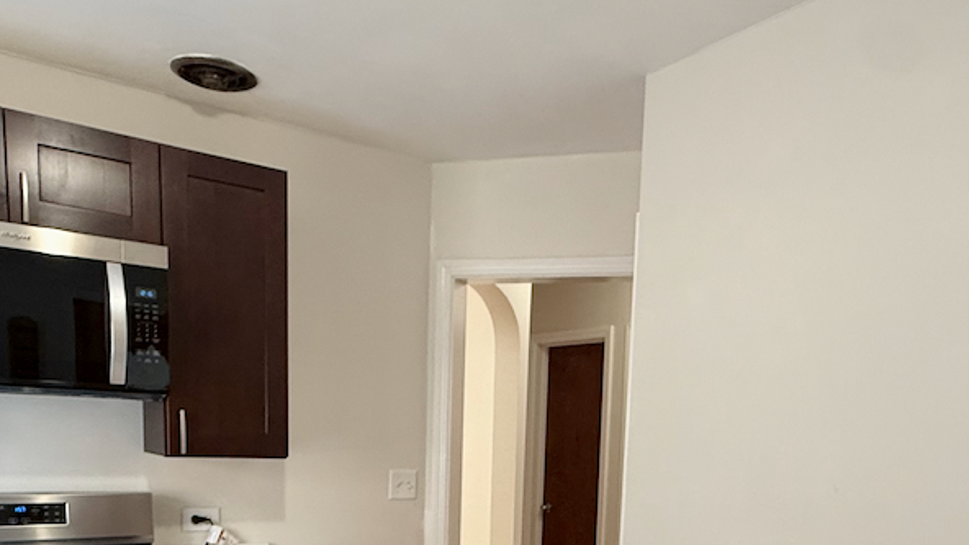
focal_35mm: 33
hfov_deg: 59.3
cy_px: 558
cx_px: 543
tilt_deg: -8.9
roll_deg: -2.8
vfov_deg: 32.5
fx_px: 848
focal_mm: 2.22
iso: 160
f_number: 2.2
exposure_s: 1/60
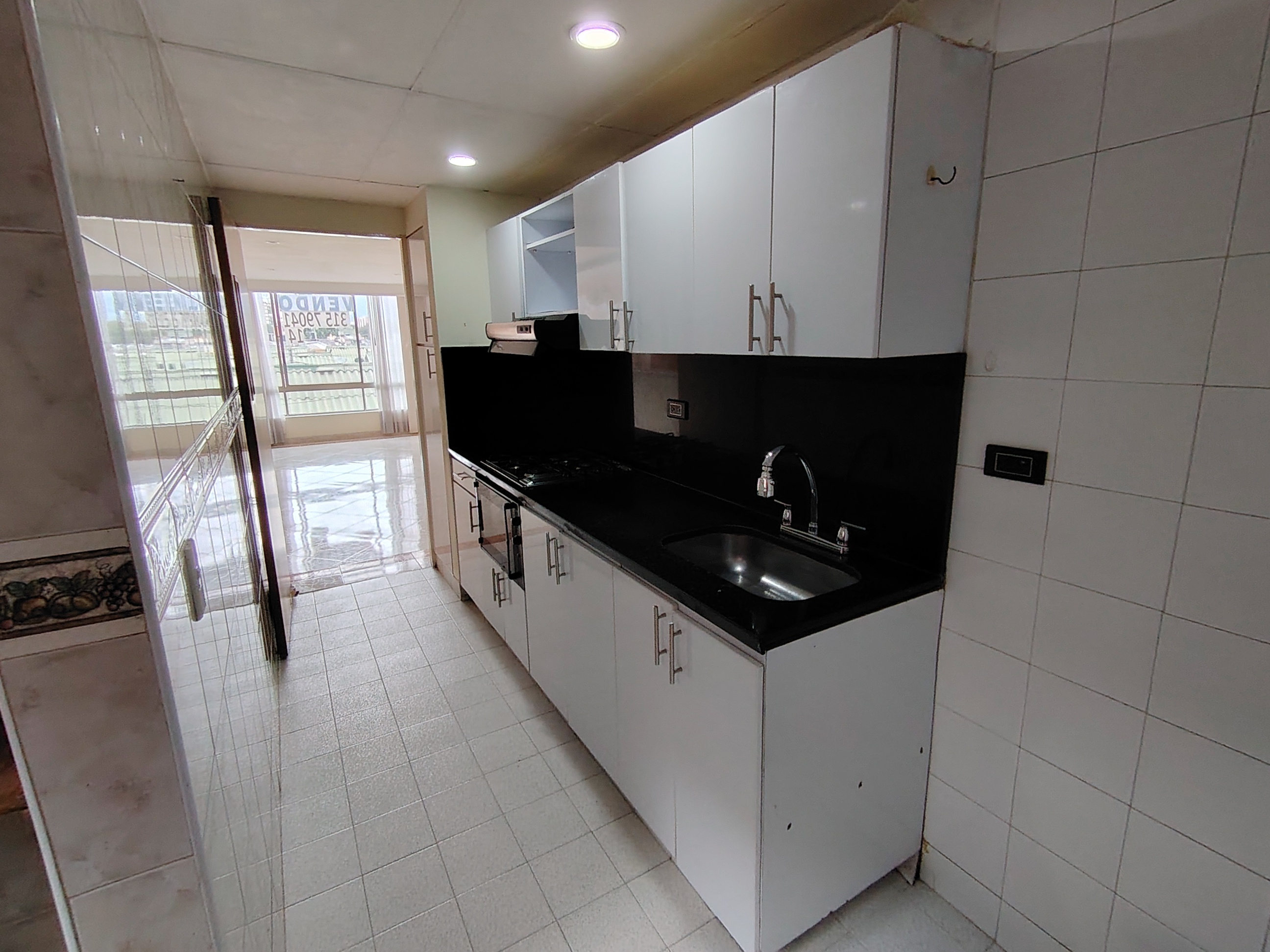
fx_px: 624
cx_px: 635
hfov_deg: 91.0
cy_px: 476
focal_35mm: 17
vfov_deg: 74.7
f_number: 2.2
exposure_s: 1/50
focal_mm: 1.43
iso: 162
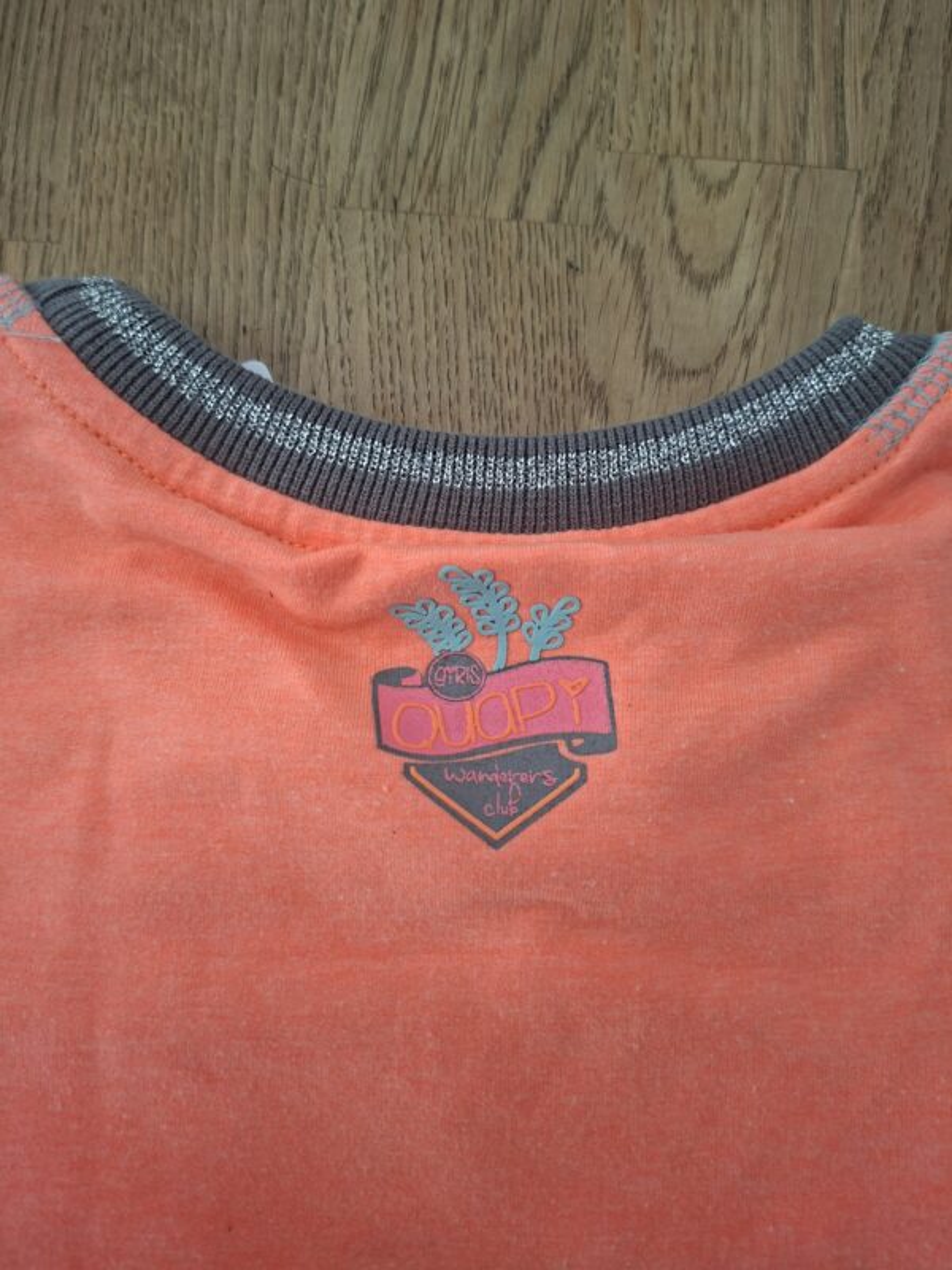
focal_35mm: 23
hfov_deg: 58.9
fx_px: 843
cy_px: 635
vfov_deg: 73.9
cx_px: 476
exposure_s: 1/60
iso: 200
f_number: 1.8
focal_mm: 5.54
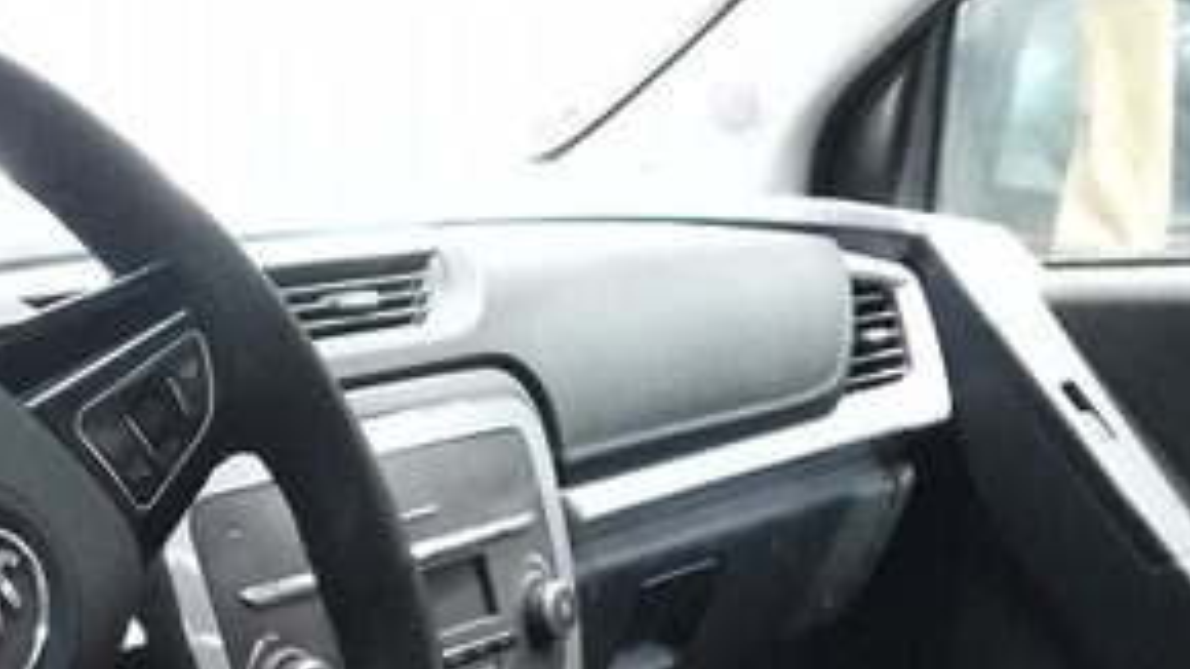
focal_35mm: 71
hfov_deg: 28.5
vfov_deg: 16.3
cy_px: 809
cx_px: 98
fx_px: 2240
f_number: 2.2
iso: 920
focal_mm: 3.46
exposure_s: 1/15
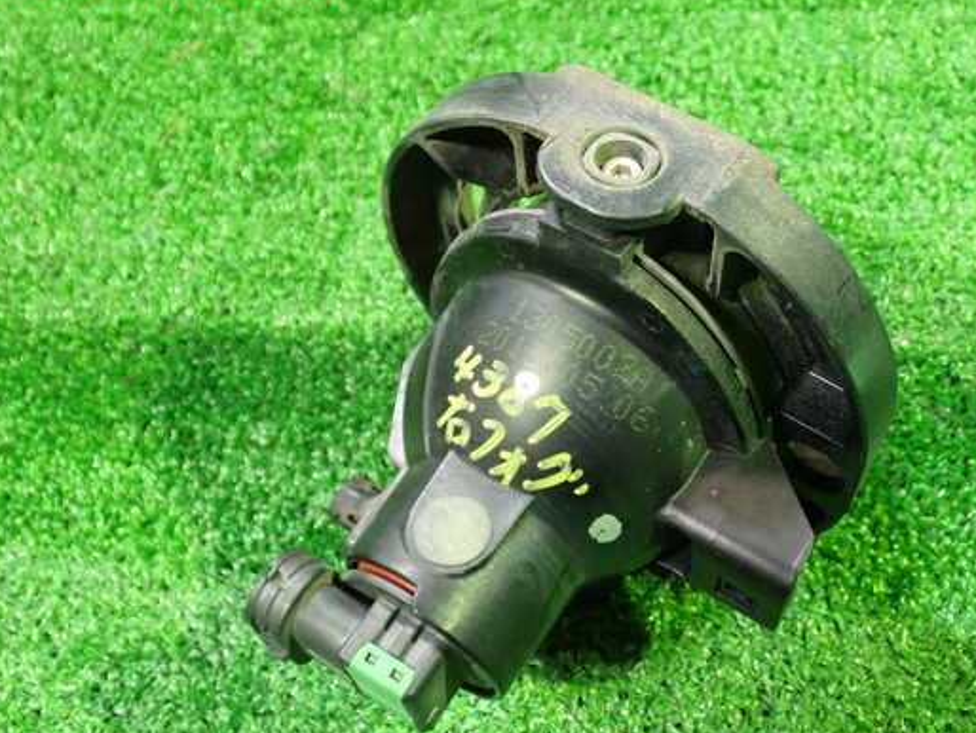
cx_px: 562
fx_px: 1185
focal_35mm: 42
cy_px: 378
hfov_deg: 44.6
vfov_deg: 34.4
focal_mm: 6.37
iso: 800
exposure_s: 1/30
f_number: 2.5
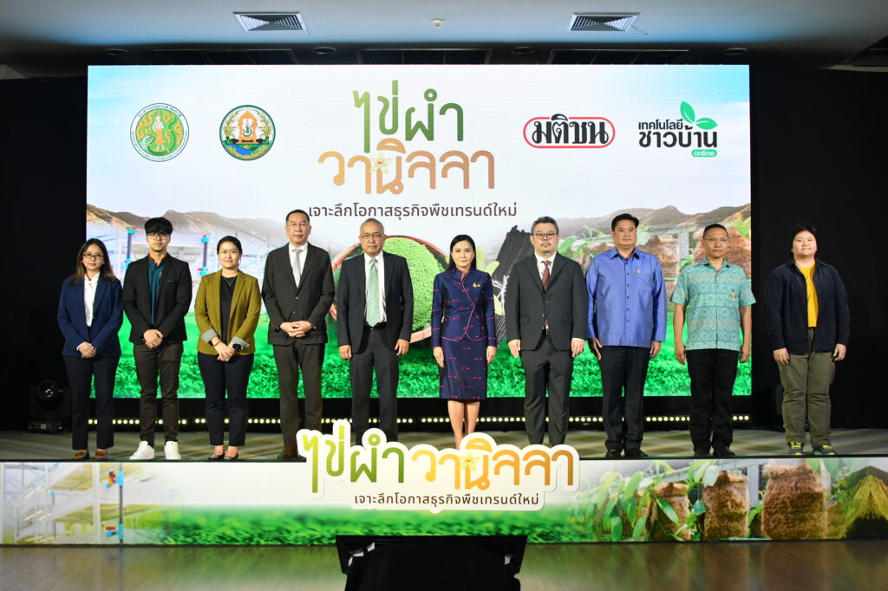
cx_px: 444
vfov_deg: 31.9
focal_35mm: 42
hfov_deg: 46.4
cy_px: 296
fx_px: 1036
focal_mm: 28
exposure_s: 1/160
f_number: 5.6
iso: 1600
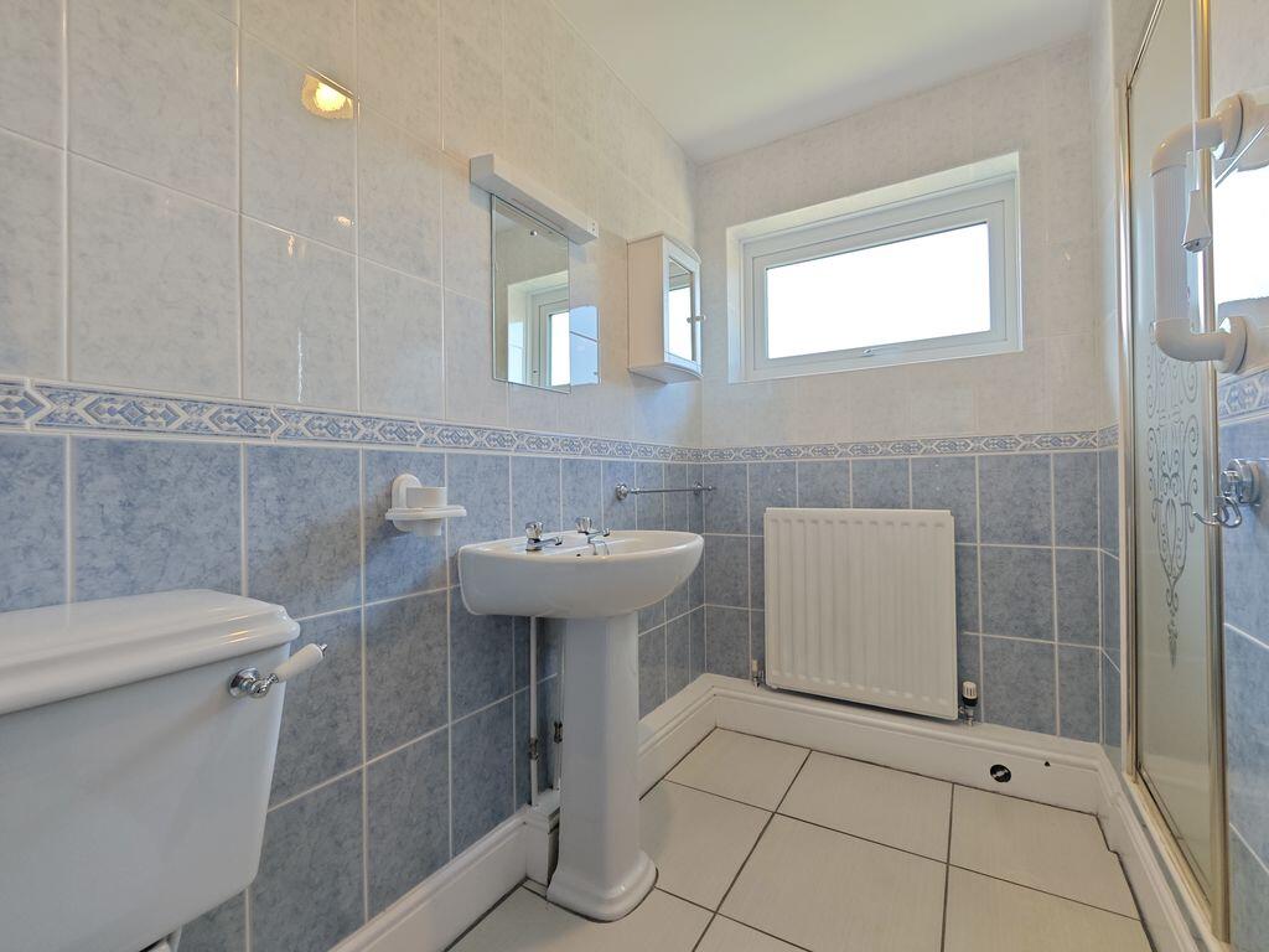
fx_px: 513
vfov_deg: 85.7
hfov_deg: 102.1
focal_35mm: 14
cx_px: 634
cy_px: 476
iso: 50
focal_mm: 2.03
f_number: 1.8
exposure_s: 1/97.9
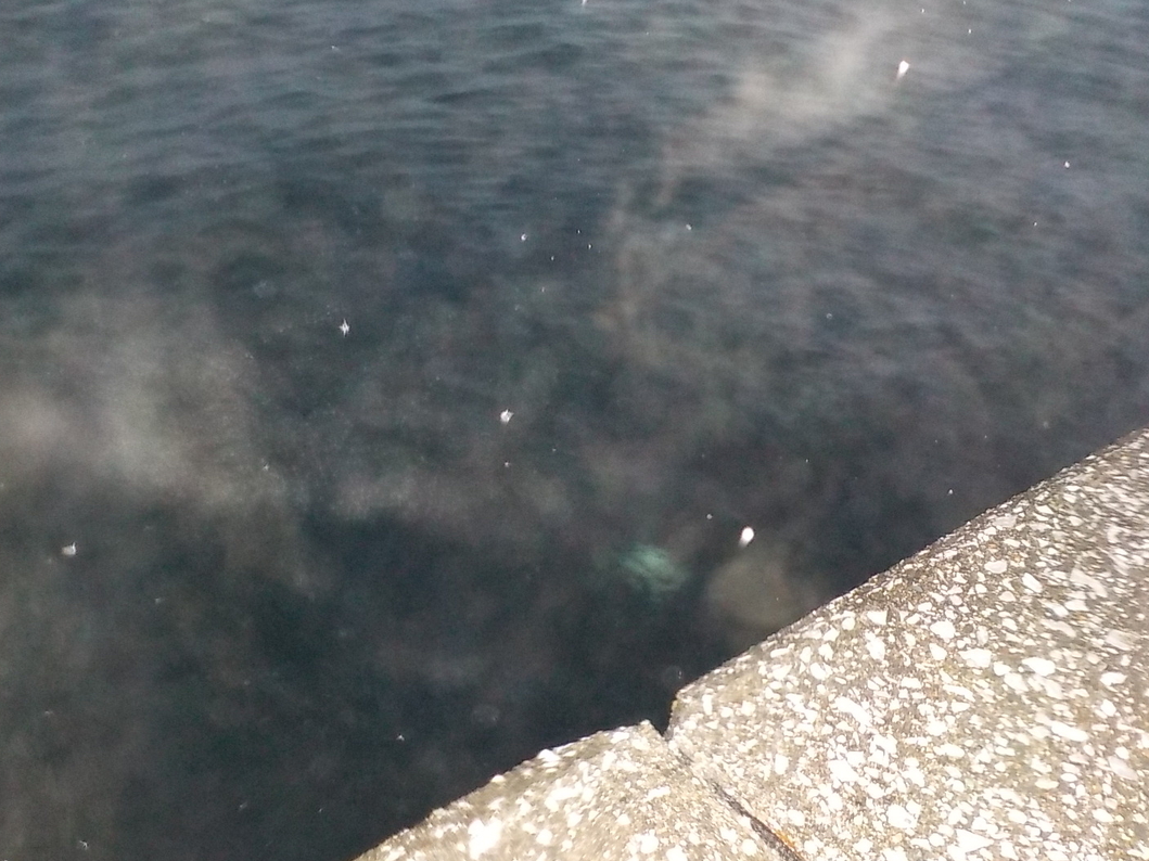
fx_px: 1128
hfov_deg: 54.0
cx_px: 587
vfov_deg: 41.8
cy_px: 465
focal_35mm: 34
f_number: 3.3
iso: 720
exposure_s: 1/30
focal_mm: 4.1
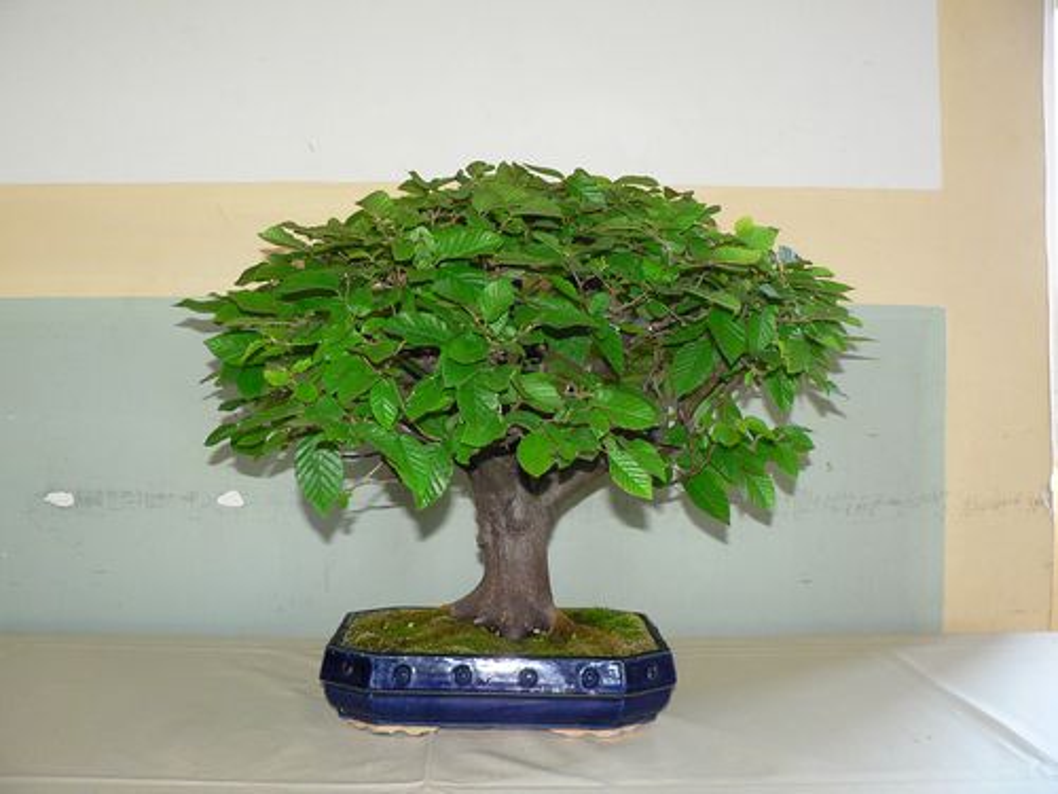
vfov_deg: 40.7
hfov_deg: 52.6
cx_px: 529
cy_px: 397
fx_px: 1070
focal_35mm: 35
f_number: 2.8
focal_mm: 6
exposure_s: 1/60
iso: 200
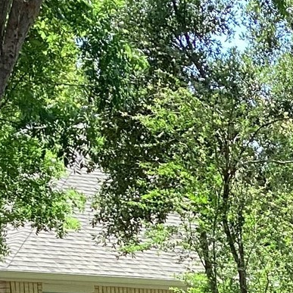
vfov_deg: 10.8
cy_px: 617
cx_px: 466
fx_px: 1389
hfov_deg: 11.4
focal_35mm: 145
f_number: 2.4
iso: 25
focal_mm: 3.3
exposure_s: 1/141
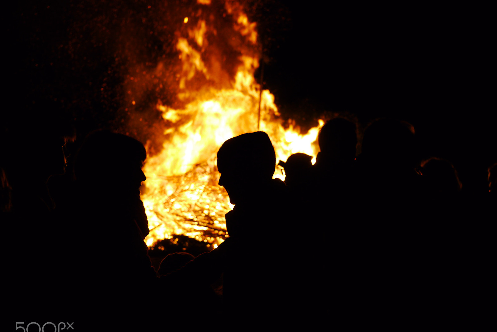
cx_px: 247
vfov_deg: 31.9
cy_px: 182
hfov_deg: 46.4
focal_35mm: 42
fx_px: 580
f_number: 2.2
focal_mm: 20
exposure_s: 1/60
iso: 640
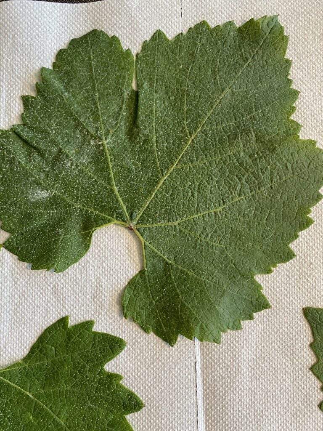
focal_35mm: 26
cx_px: 162
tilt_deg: -86.5
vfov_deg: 67.3
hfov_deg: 53.1
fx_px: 323
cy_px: 216
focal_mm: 4.25
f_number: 1.8
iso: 200
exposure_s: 1/52
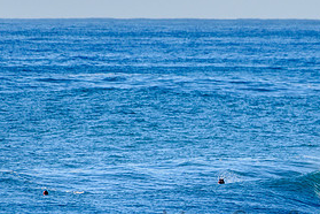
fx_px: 11350
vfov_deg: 1.1
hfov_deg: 1.6
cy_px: 185
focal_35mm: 1277
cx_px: 356
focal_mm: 500
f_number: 5.6
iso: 280
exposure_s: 1/2000
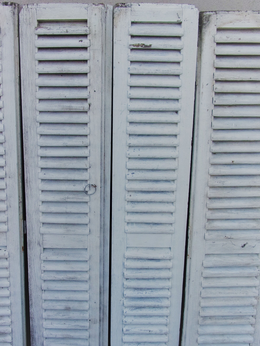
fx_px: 381
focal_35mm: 38
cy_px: 200
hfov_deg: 37.6
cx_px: 105
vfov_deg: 48.8
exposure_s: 1/70
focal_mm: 4.3
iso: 80
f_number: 3.3
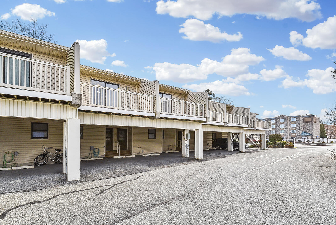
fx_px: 159
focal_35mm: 17
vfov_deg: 70.5
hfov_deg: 93.3
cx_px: 168
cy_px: 112
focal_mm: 17
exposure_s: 1/320
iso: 200
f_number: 9
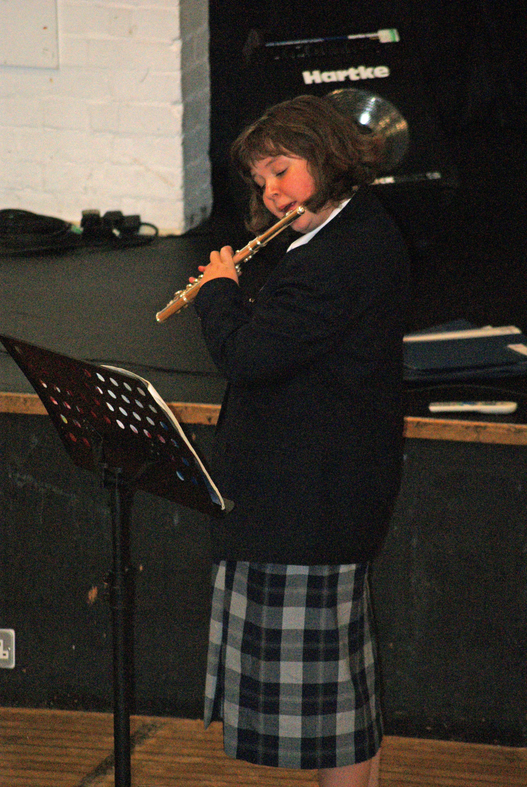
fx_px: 6568
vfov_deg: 6.9
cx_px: 264
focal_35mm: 300
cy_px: 394
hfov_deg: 4.6
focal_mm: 200
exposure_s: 1/125
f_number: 5.6
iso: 400
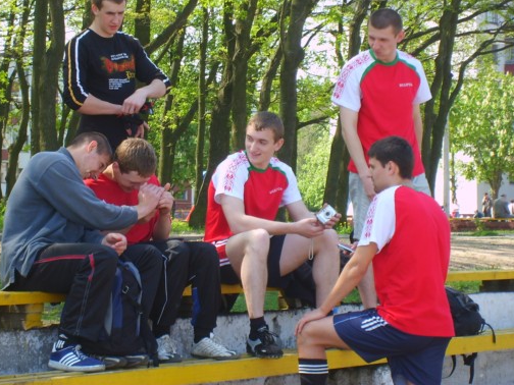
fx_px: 1856
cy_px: 158
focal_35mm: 125
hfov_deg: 15.8
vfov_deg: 11.9
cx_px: 242
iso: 50
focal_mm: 17.4
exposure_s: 1/90
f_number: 4.9
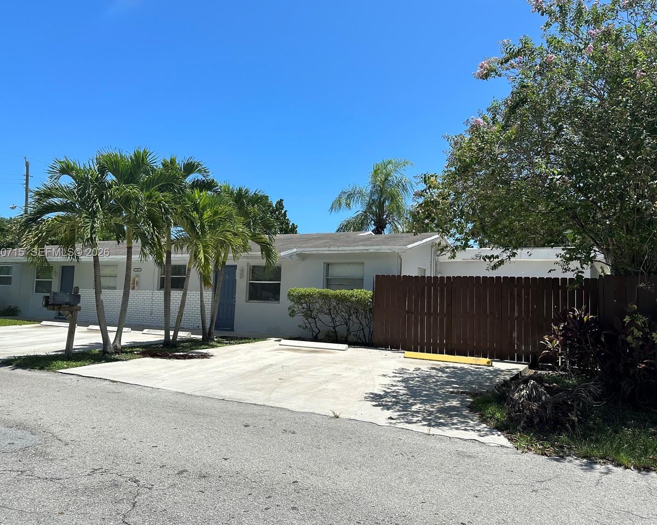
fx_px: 505
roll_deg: -0.9
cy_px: 253
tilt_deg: +4.0
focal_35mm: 26
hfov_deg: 66.0
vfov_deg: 54.9
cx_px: 332
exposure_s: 1/5263
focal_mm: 6.86
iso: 80
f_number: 1.78
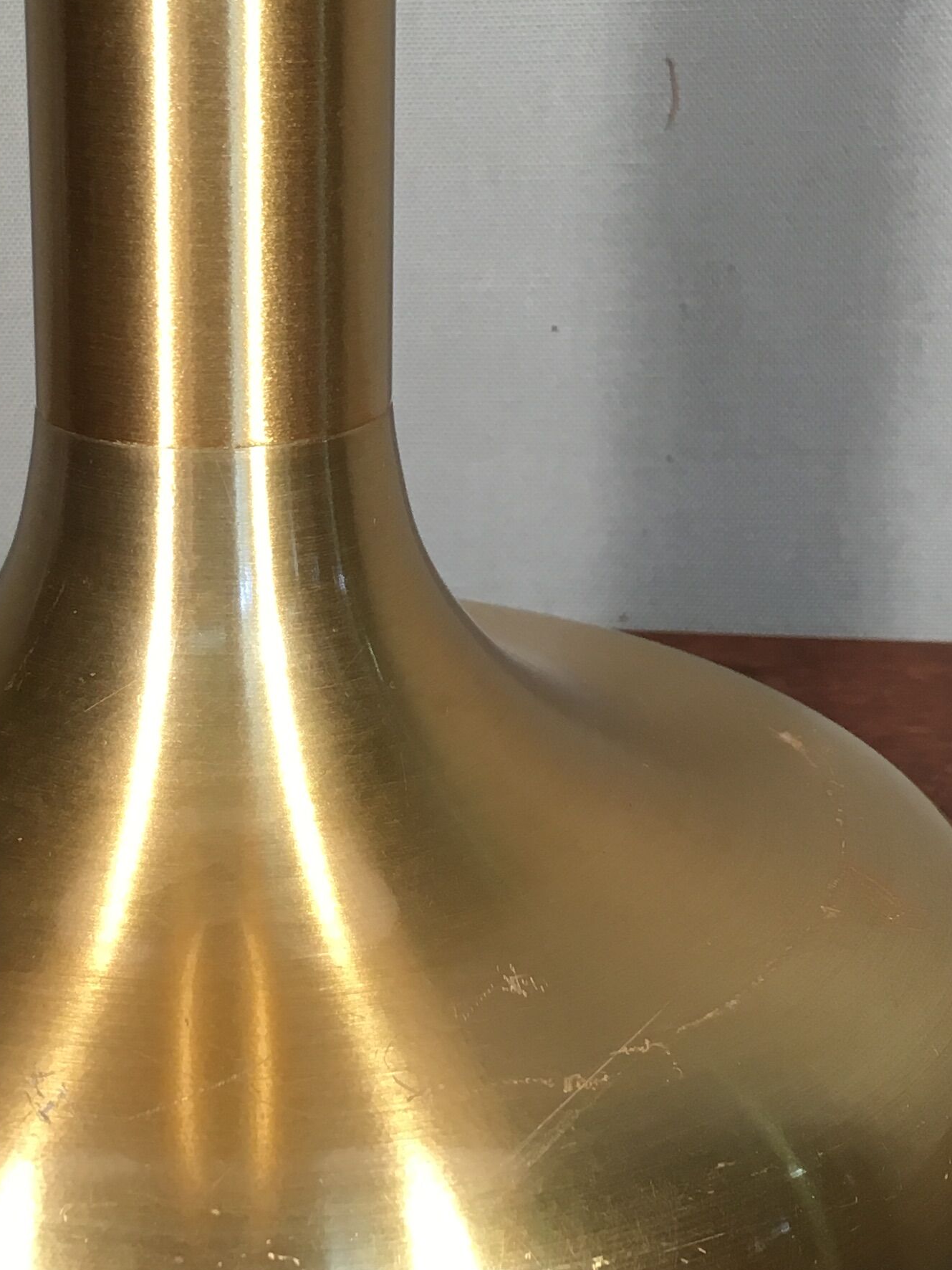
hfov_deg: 21.9
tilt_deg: -14.3
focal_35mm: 66
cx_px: 179
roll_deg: +2.3
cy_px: 396
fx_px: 2420
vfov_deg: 29.1
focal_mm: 4.15
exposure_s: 1/33
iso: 32
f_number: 2.2
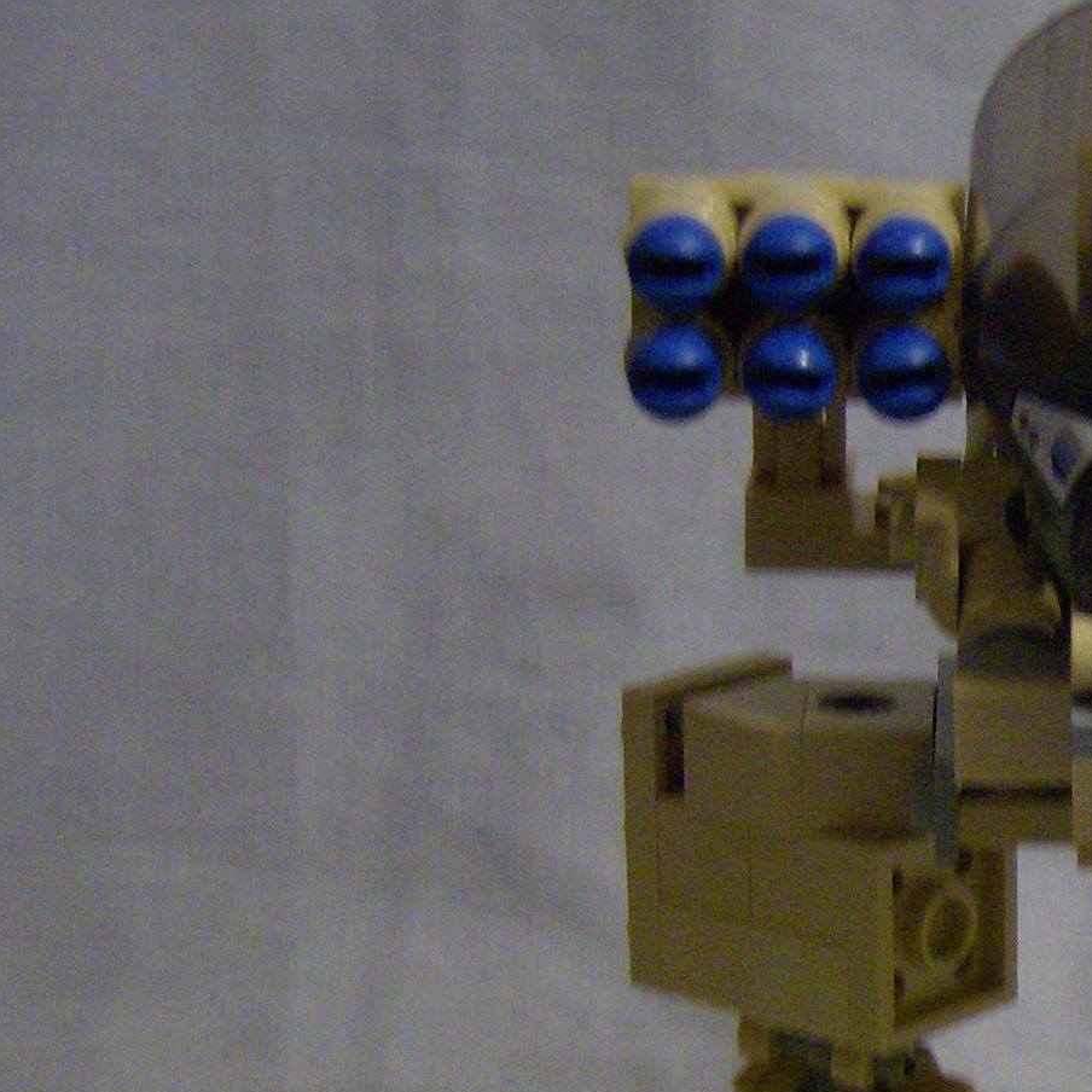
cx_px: 1553
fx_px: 3533
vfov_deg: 17.3
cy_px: 1013
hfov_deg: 16.3
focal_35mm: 99
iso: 200
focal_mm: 6
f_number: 2.8
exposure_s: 1/14.1
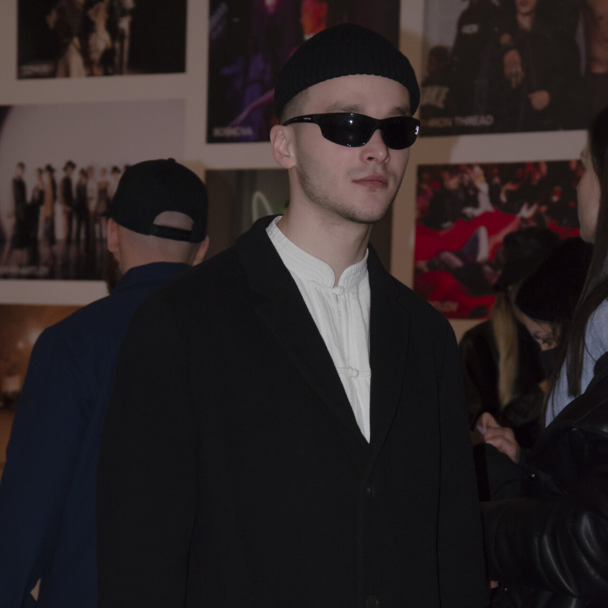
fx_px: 2524
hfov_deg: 13.7
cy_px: 407
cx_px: 304
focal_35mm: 127
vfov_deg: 13.7
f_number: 6.3
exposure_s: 1/125
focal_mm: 66
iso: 800
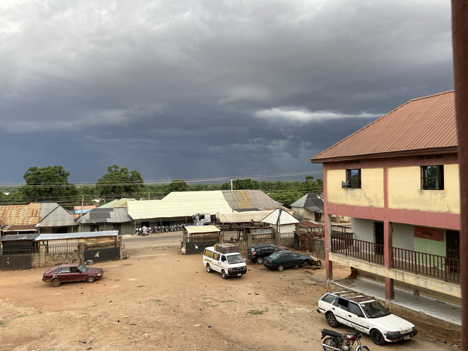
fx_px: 352
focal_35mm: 26
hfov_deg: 67.3
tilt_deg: -0.7
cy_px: 176
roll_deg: -0.5
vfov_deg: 53.1
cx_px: 234
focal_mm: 4.25
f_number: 1.8
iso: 32
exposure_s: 1/393
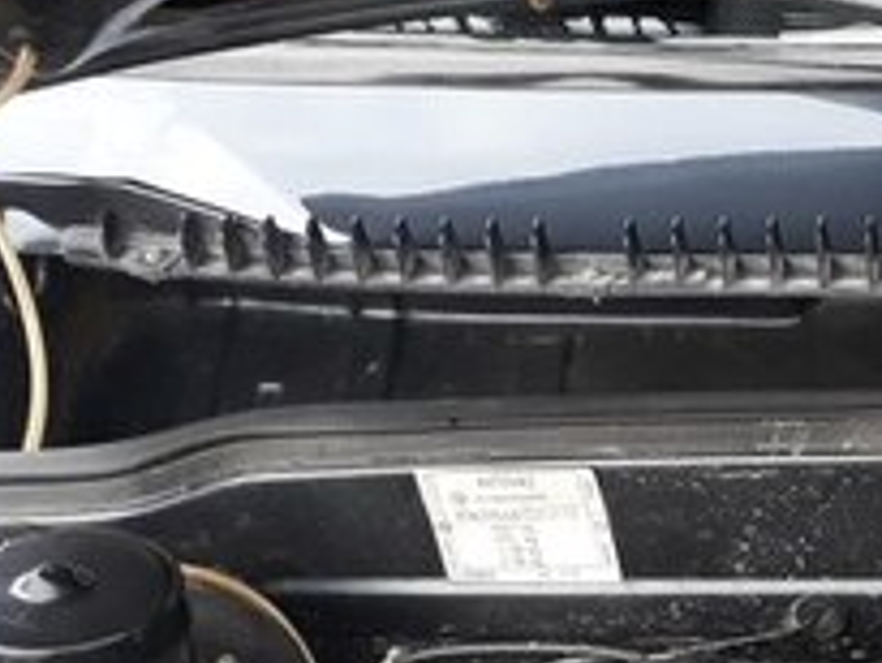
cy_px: 1001
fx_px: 2218
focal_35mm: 87
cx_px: 1222
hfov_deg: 20.1
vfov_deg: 15.6
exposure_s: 1/50
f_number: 1.9
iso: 50
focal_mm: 3.6
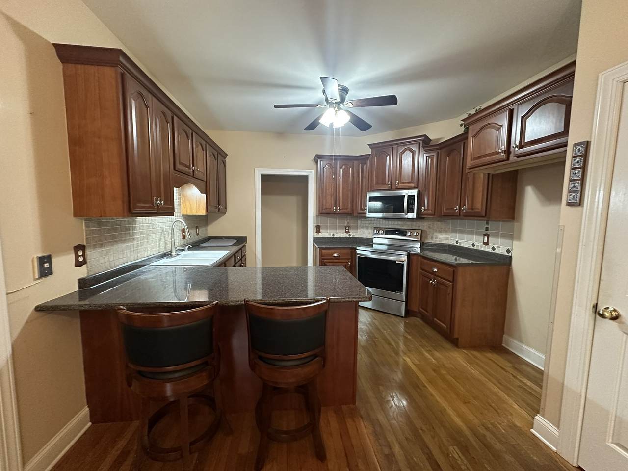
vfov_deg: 85.7
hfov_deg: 102.1
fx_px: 254
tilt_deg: -5.6
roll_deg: -0.1
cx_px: 314
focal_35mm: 14
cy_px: 236
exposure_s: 1/60
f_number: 2.2
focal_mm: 2.22
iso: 500
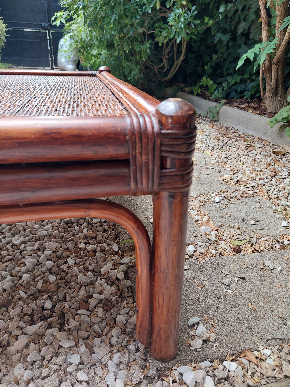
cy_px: 194
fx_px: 268
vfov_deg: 71.6
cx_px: 145
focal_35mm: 24
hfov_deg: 56.8
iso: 50
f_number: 1.8
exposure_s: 1/50
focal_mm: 5.23
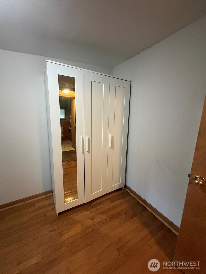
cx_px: 103
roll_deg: -1.3
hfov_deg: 85.7
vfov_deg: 102.1
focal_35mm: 14
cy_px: 137
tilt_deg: -11.1
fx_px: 111
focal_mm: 2.22
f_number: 2.2
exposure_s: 1/60
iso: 640
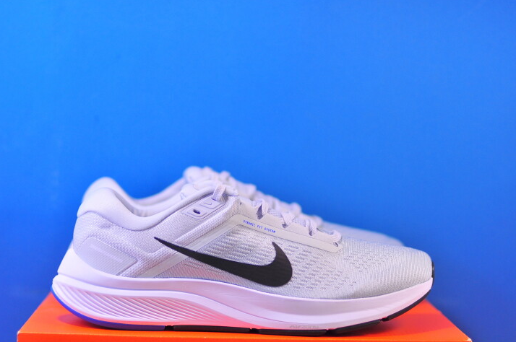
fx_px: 1202
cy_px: 182
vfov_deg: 16.2
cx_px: 238
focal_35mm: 84
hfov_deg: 24.2
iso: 250
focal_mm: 50
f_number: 2
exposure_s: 1/320
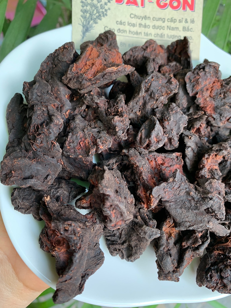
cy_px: 154
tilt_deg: -62.2
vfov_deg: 67.3
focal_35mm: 26
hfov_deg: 53.1
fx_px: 231
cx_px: 116
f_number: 1.8
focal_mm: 4.25
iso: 100
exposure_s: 1/110
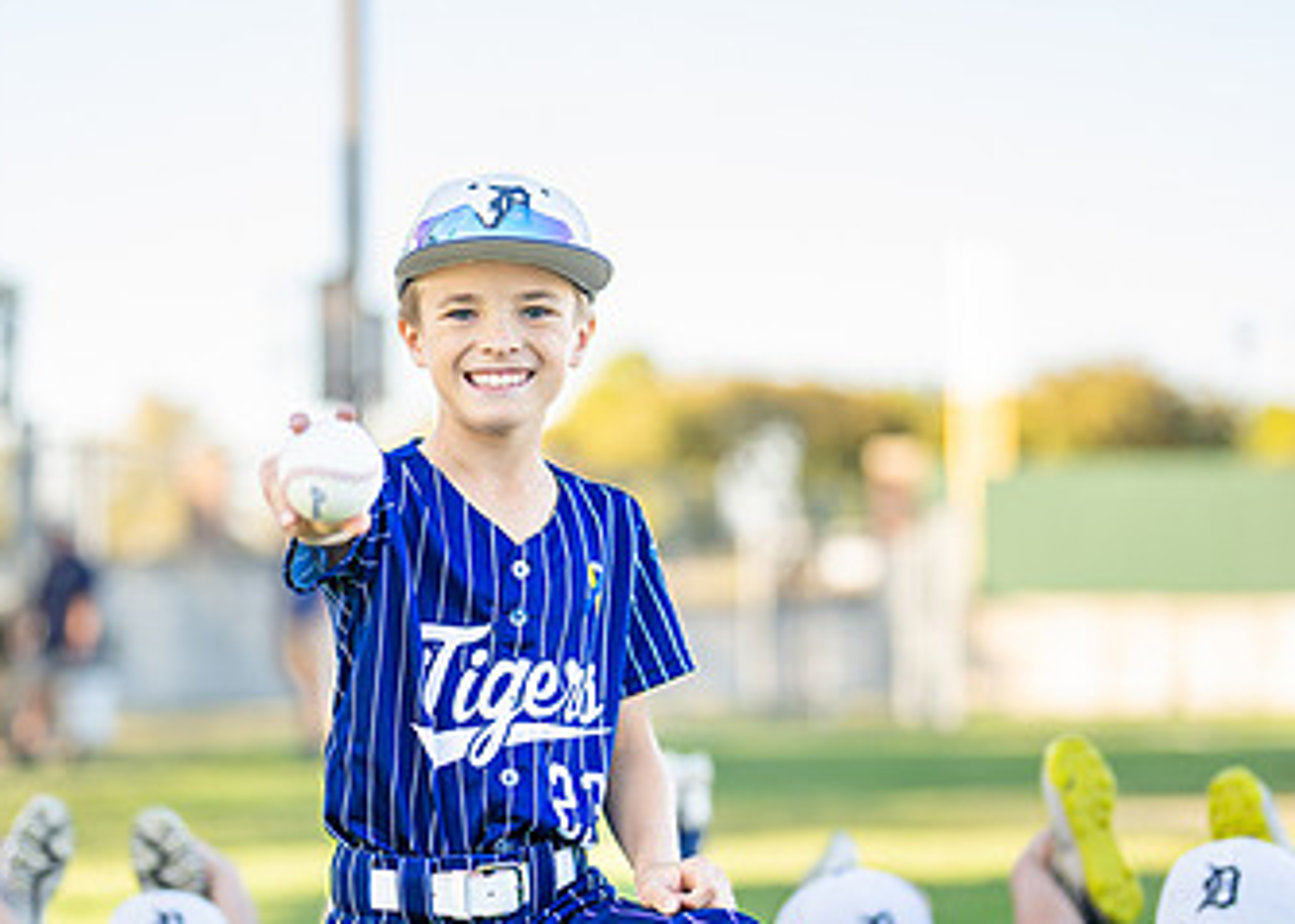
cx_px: 502
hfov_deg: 20.1
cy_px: 562
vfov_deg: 14.5
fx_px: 3640
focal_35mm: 99
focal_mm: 50
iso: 100
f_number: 1.2
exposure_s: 1/1250
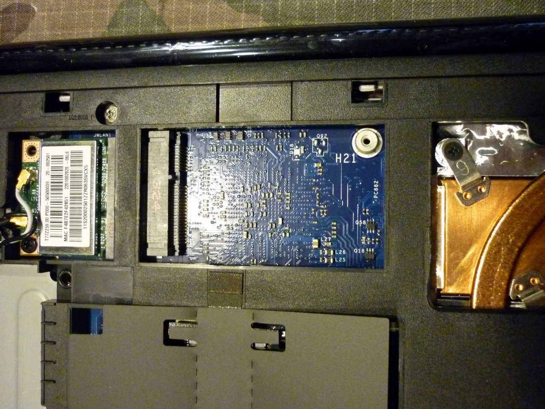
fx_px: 519
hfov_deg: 55.4
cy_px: 204
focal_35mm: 33
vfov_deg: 42.9
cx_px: 272
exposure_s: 1/50
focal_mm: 5.5
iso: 800
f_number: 2.8
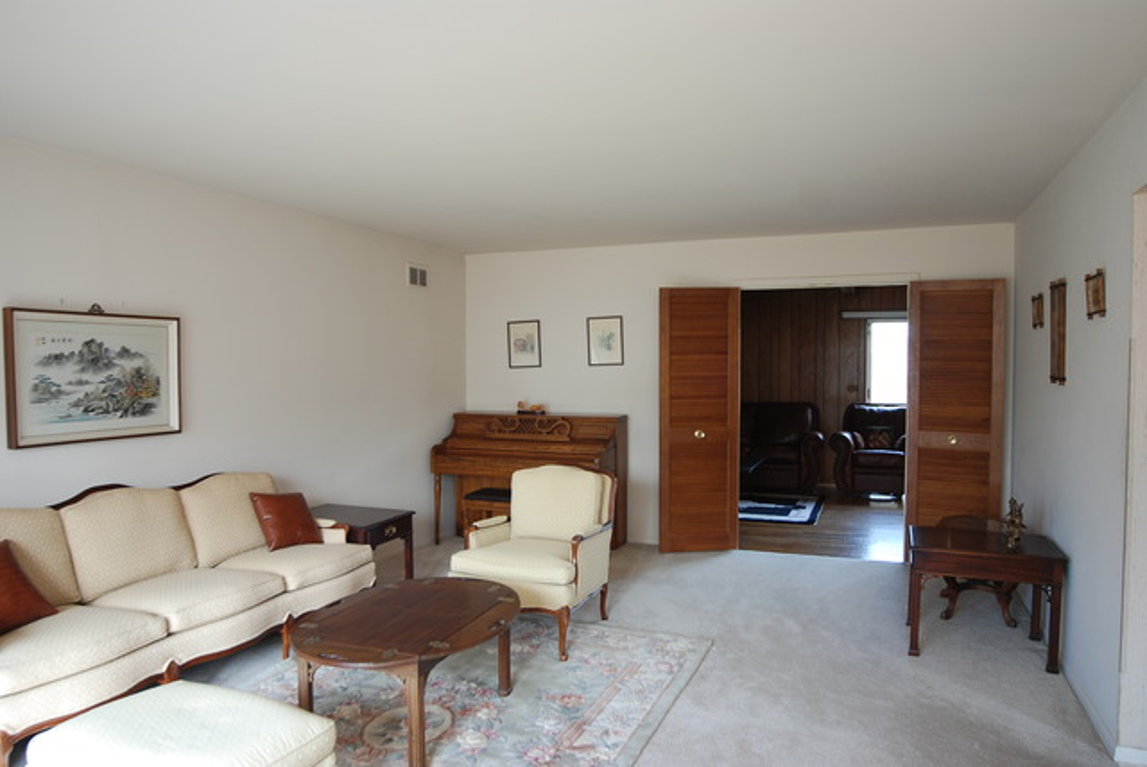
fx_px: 718
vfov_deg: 56.3
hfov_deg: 77.3
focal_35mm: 22
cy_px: 384
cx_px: 574
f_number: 3.5
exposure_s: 1/30
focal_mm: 15
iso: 280
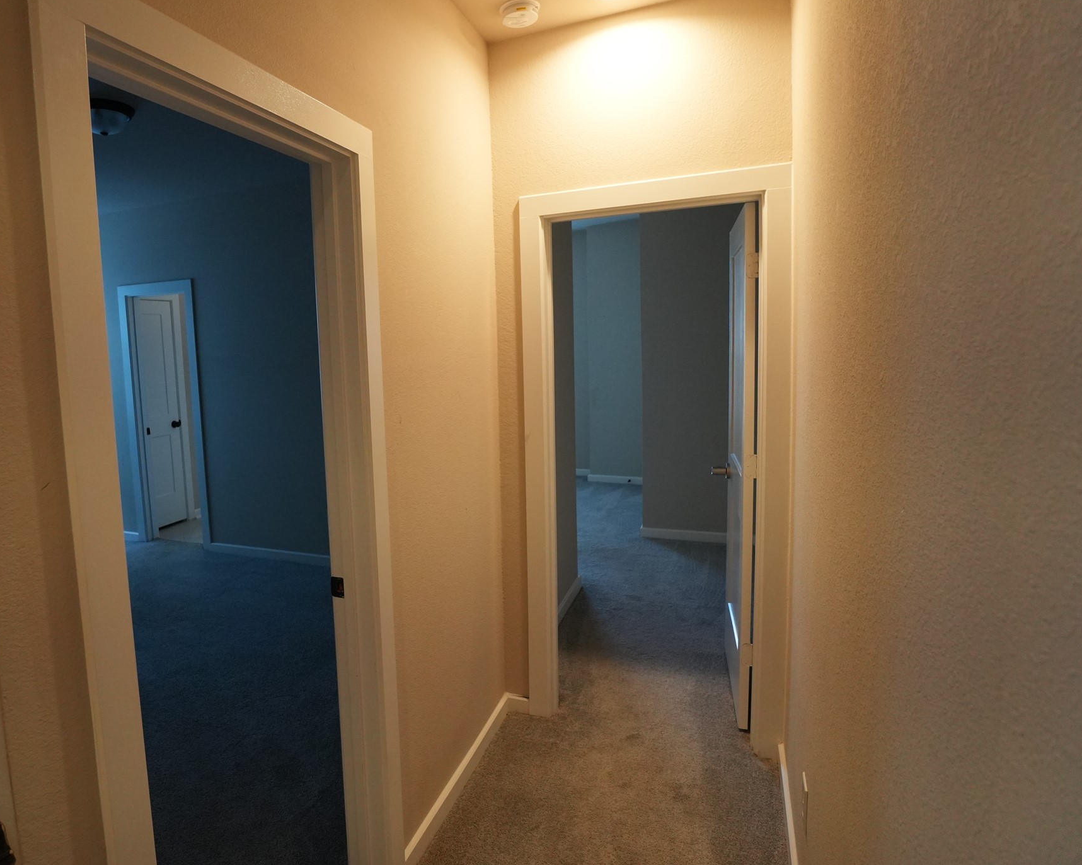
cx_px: 415
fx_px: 627
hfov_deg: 80.2
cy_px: 419
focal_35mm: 20
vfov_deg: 69.2
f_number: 3.5
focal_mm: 11
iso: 1600
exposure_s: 1/160
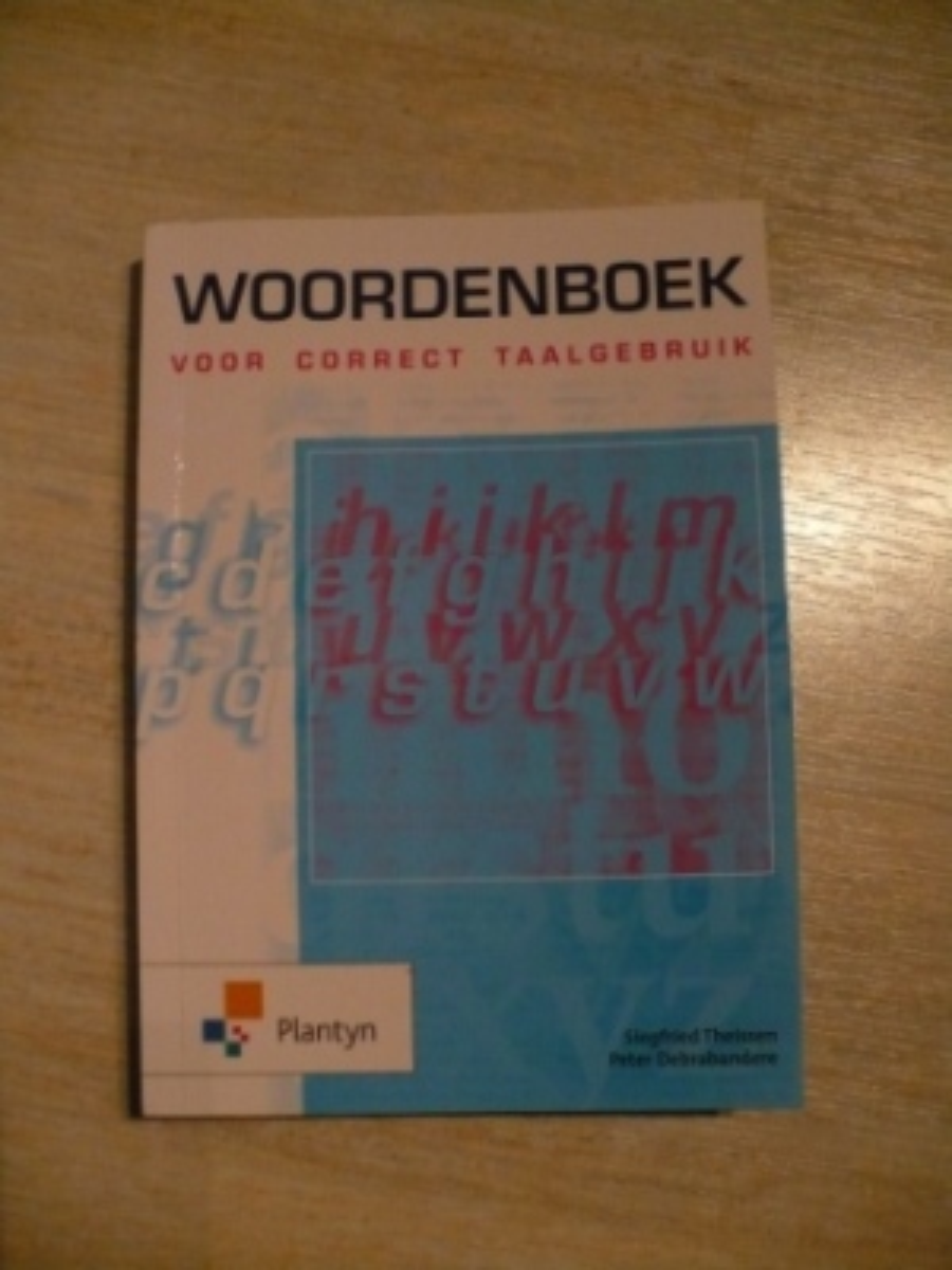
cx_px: 476
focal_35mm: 37
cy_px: 635
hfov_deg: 38.7
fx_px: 1357
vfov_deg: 50.1
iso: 400
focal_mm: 6.1
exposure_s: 1/60
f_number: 2.8
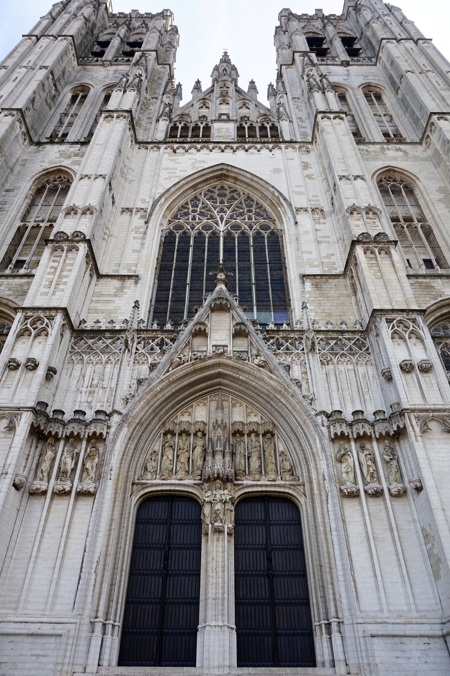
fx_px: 450
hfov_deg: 53.1
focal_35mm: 24
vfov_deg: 73.8
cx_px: 225
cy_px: 338
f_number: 8
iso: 100
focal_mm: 16
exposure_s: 1/80
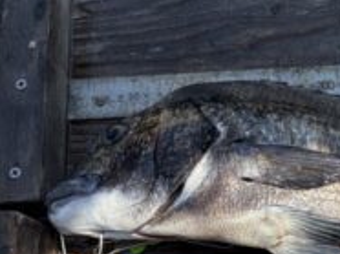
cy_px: 230
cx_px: 364
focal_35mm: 56
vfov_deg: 25.2
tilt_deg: -76.4
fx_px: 549
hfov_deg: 31.0
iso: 64
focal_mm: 5.96
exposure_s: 1/4065
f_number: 1.6
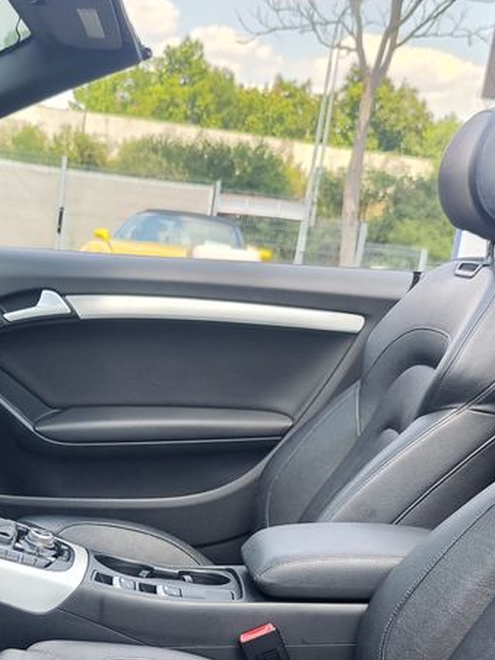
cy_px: 558
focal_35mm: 61
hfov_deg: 23.7
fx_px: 1163
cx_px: 101
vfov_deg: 30.6
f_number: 1.69
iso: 50
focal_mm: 7.01
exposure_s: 1/306
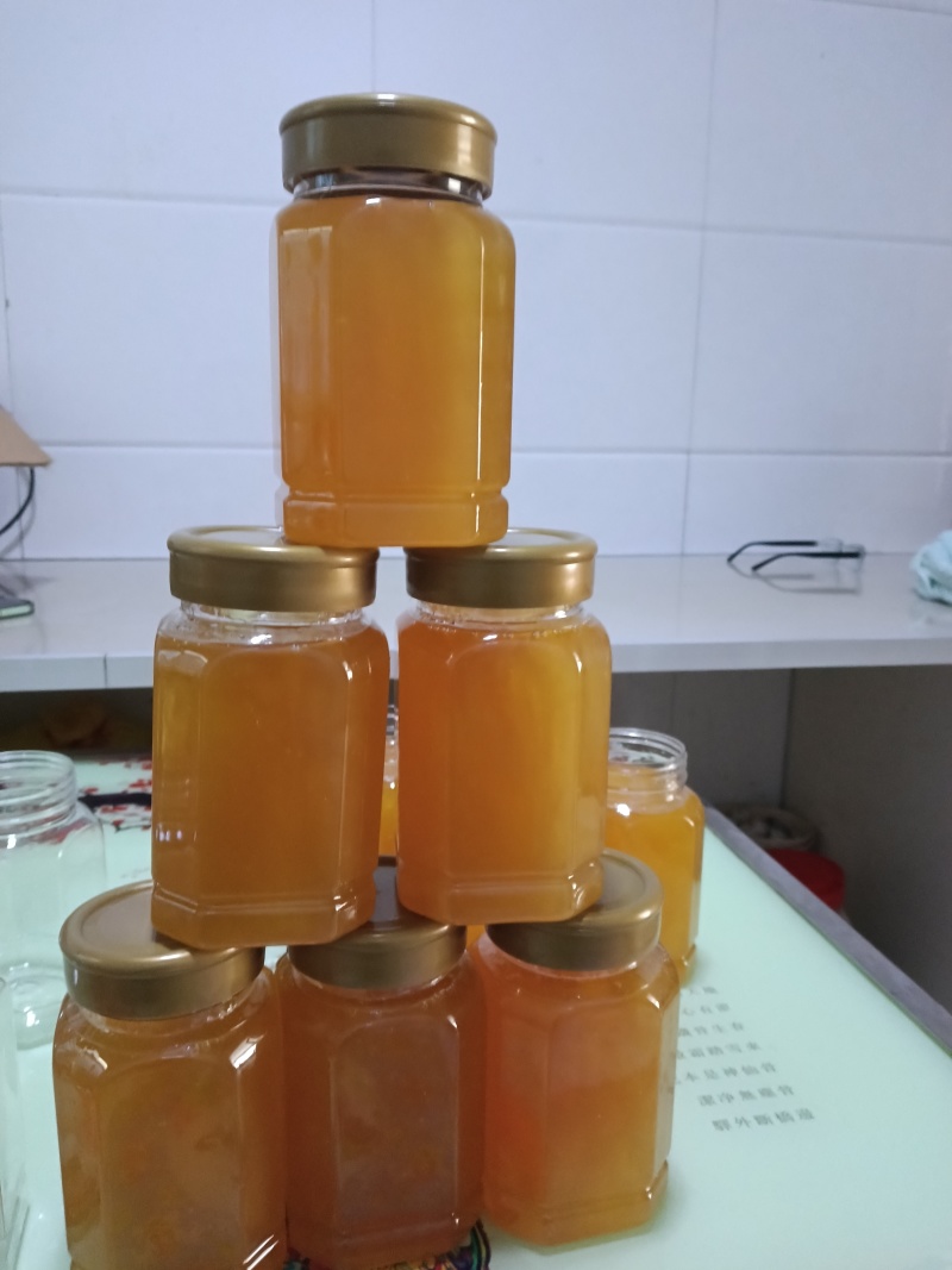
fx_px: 990
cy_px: 635
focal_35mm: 27
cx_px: 476
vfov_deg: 65.3
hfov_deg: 51.3
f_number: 1.8
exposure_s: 1/20
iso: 1431
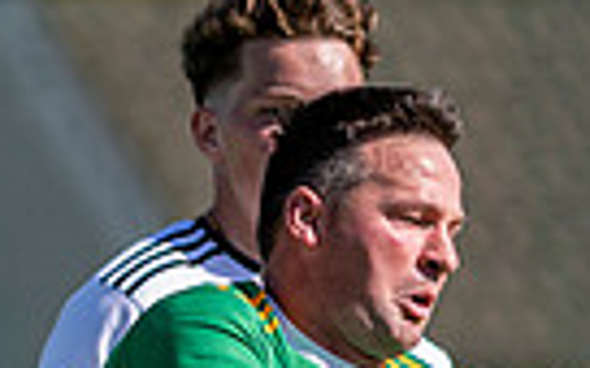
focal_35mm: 2142
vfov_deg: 0.6
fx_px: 34442
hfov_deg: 1.0
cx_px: 194
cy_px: 467
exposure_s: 1/2500
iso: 125
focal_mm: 300
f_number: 2.8
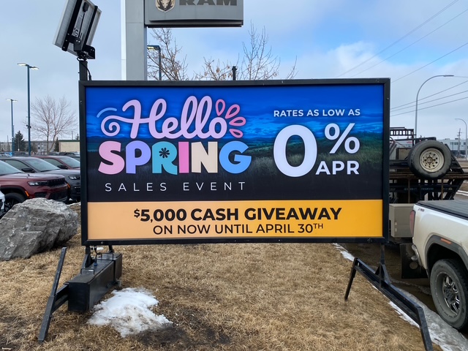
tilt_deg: -4.2
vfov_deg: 53.1
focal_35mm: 26
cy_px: 176
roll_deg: +0.6
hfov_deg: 67.3
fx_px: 352
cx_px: 234
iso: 32
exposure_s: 1/1961
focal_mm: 4.25
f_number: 1.8
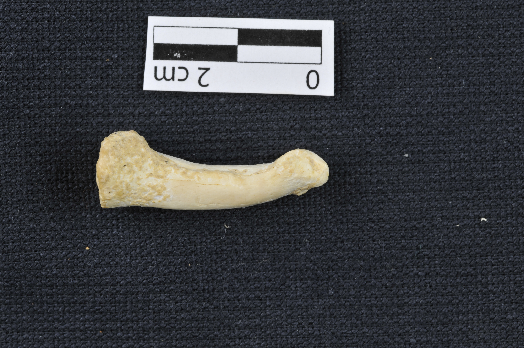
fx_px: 2290
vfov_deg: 8.7
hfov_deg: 13.1
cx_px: 262
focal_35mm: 158
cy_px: 174
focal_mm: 105
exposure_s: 1/6
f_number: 11
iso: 200
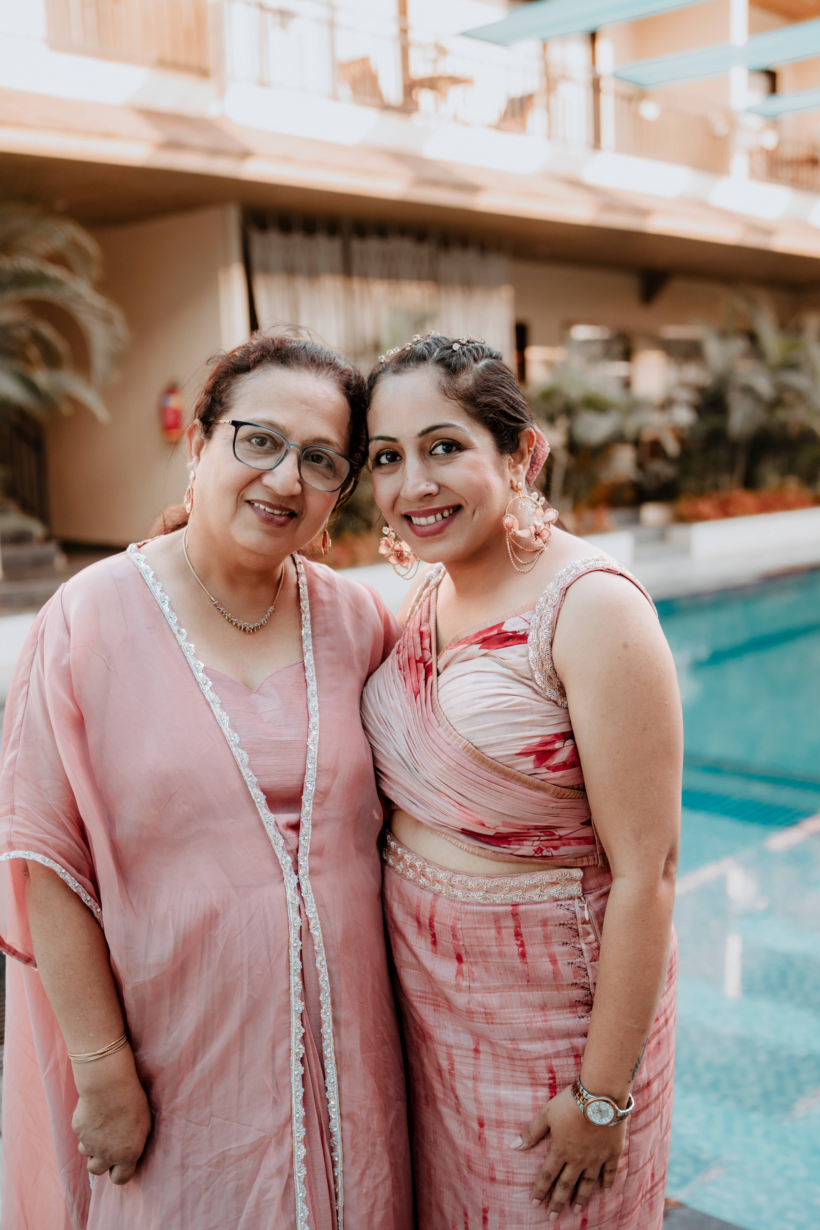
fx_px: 1401
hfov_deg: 32.6
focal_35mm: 41
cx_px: 390
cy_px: 710
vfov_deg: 47.2
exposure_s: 1/800
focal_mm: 35
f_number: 2.8
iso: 500
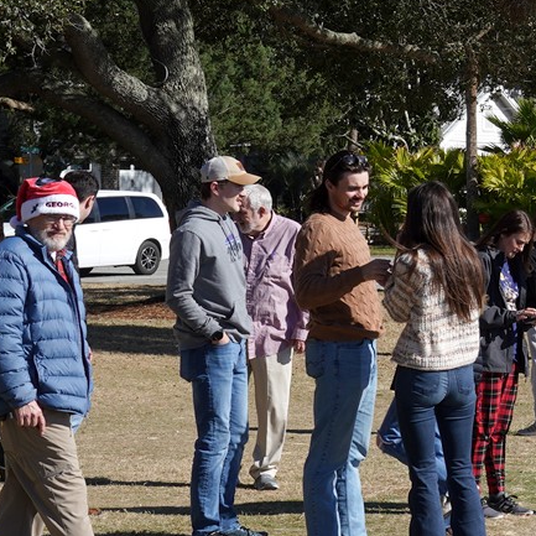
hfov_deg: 10.5
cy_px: 99
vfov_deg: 11.1
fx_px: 2750
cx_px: 964
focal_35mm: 157
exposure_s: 1/100
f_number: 16
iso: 100
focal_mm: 40
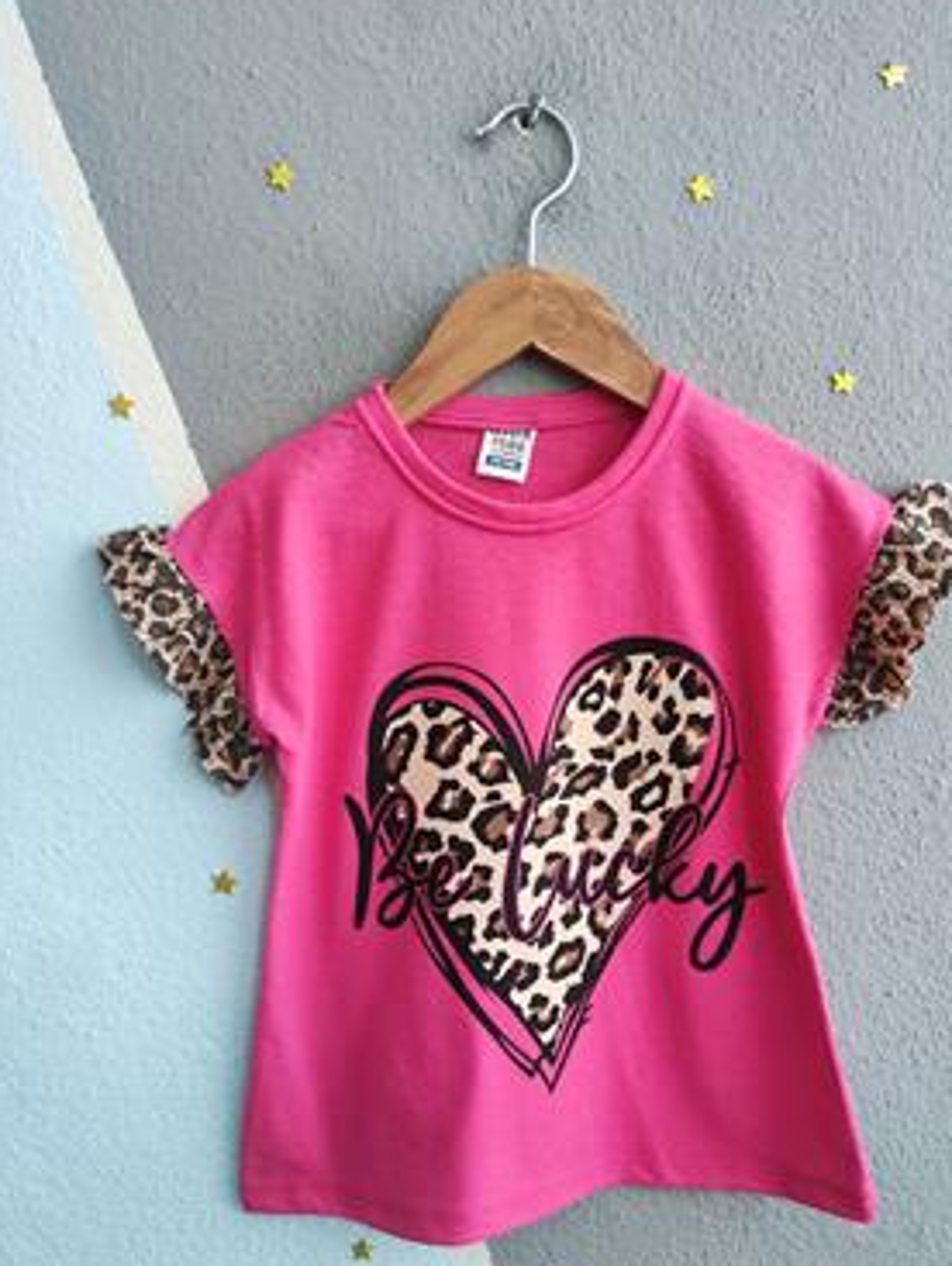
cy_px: 667
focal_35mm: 27
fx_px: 988
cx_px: 521
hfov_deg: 51.4
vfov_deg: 65.2
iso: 690
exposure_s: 1/25
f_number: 1.88
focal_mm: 5.59
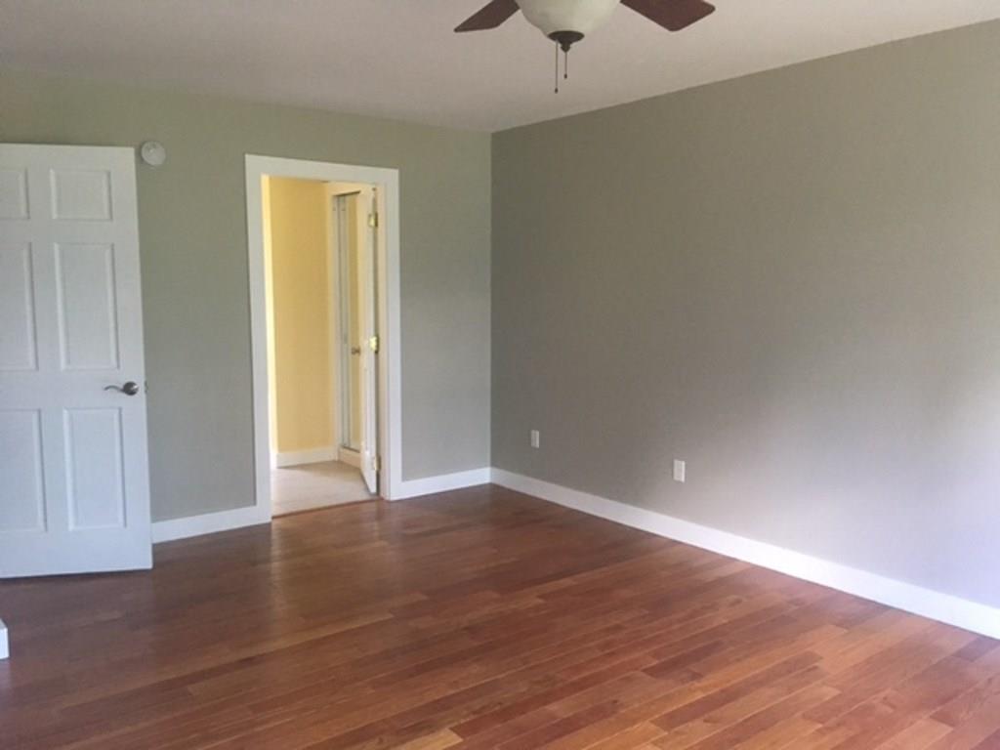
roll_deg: +0.2
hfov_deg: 61.7
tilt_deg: -6.3
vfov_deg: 48.2
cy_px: 375
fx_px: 838
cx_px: 500
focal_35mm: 29
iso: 200
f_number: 2.2
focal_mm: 4.15
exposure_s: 1/30
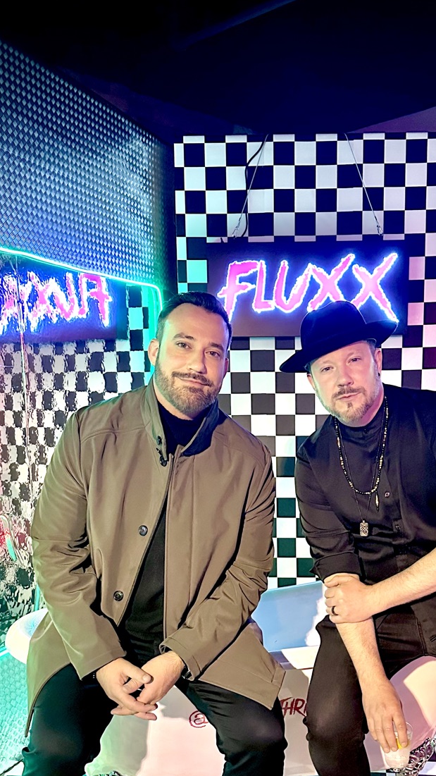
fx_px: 781
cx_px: 282
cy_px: 537
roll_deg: +0.4
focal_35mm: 38
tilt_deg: -9.8
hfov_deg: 31.0
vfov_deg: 51.5
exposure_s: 1/42
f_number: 1.78
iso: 1000
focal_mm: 6.86
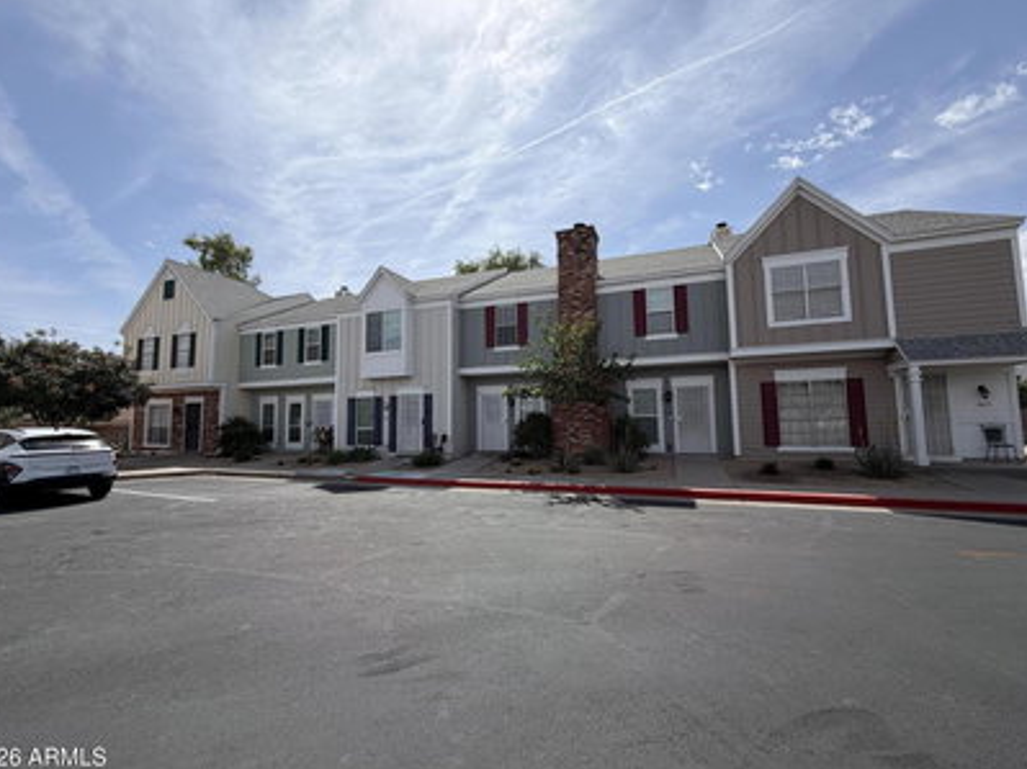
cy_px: 383
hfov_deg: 98.2
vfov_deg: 81.7
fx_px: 445
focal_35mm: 15
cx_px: 516
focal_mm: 2.22
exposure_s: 1/1259
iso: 20
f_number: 2.2
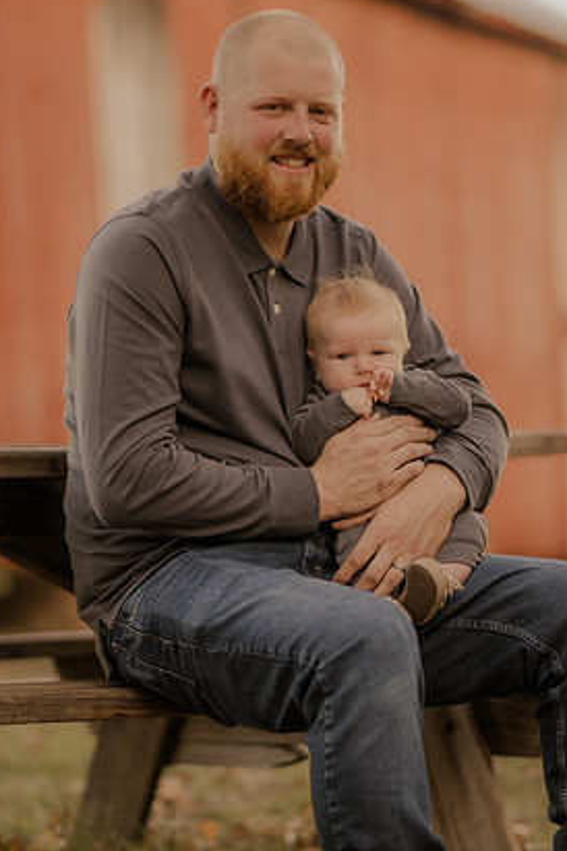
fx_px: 3284
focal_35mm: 139
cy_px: 439
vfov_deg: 14.8
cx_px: 288
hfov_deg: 9.9
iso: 200
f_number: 1.4
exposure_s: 1/320
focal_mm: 85
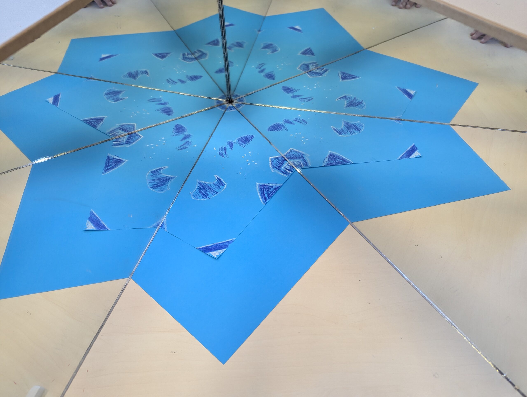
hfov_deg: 71.5
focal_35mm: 24
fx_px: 366
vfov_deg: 56.9
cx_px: 264
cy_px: 198
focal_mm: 6.81
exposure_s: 1/100
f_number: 1.85
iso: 147
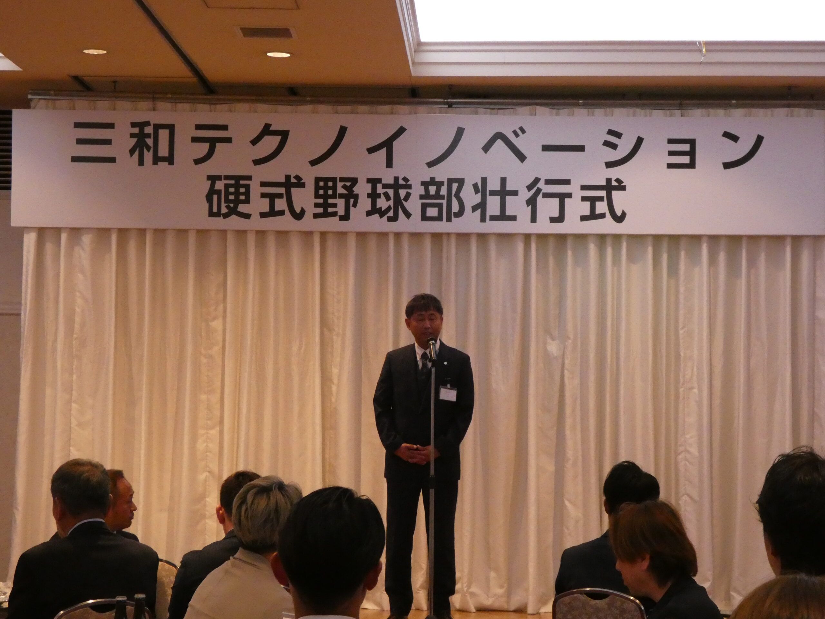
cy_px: 310
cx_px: 412
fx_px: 2073
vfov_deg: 17.0
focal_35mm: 87
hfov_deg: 22.5
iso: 1250
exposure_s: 1/80
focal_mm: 15.6
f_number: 4.6
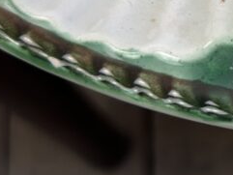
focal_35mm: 204
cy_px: -127
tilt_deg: -66.7
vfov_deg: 7.1
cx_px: 472
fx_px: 1374
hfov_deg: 9.1
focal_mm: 6.86
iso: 80
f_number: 1.78
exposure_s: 1/499
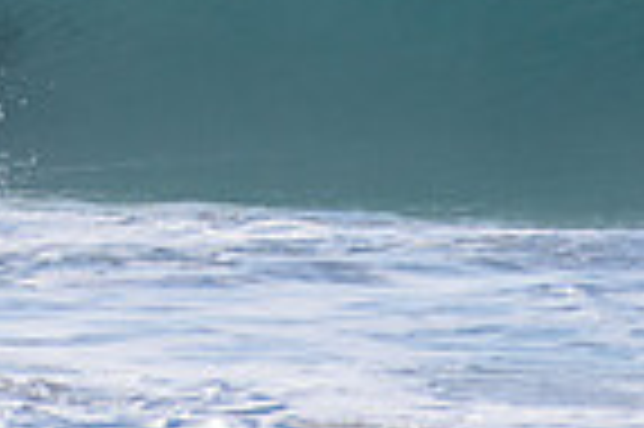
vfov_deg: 0.4
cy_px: -205
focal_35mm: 3050
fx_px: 54498
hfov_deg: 0.7
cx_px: -9
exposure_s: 1/2000
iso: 360
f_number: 5.6
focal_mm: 500
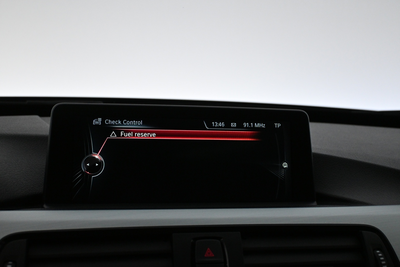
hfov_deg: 45.0
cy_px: 134
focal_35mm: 44
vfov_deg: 30.8
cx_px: 200
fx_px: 483
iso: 1600
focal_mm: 29
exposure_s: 1/125
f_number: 4.8
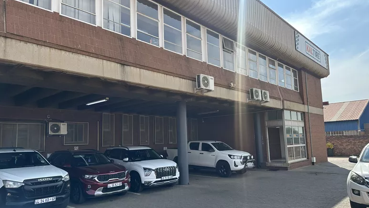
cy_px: 113
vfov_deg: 42.9
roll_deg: +1.7
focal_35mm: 27
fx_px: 264
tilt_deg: +6.4
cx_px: 187
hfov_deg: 69.9
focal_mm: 6.86
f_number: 1.78
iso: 80
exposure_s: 1/1845
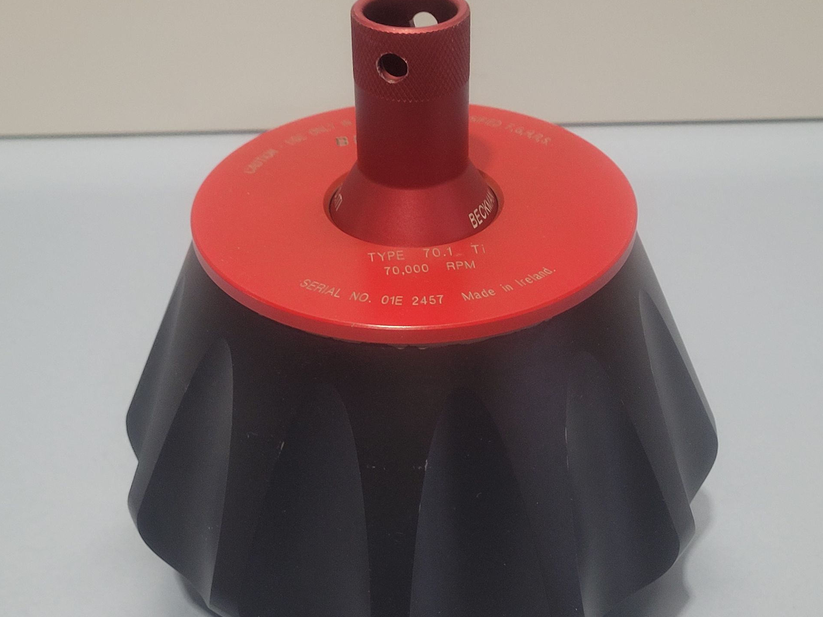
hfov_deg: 55.3
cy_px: 332
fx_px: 784
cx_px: 375
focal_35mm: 33
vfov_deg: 42.9
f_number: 1.8
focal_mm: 5.4
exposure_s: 1/50
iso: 200
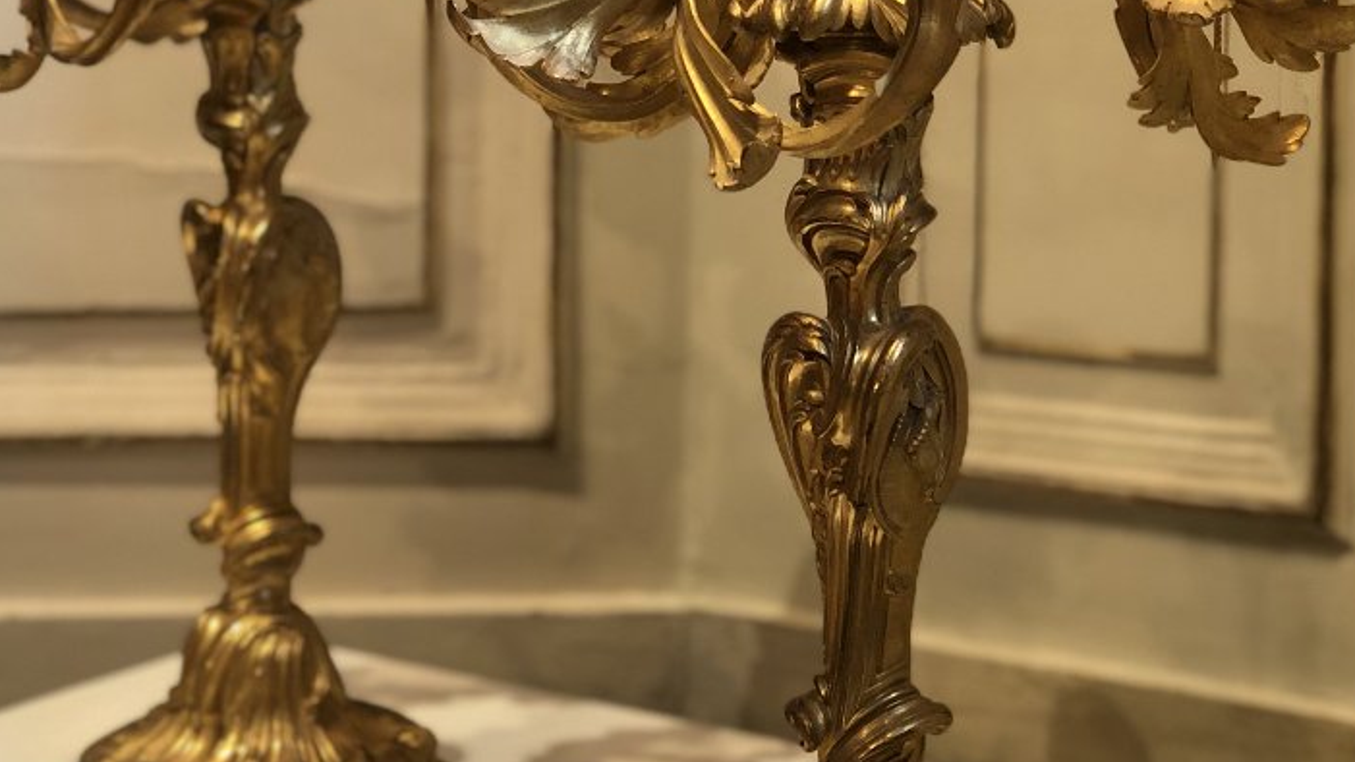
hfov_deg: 22.0
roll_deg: +0.0
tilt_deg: -7.0
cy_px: 178
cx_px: 615
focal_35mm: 97
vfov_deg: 12.4
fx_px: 3484
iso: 100
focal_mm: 6
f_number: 2.4
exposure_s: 1/33
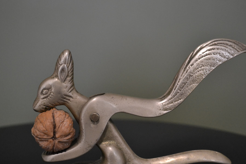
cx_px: 114
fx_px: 287
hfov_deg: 46.4
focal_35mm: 42
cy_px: 92
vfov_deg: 31.9
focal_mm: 22
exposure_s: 1/60
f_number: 4
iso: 2000
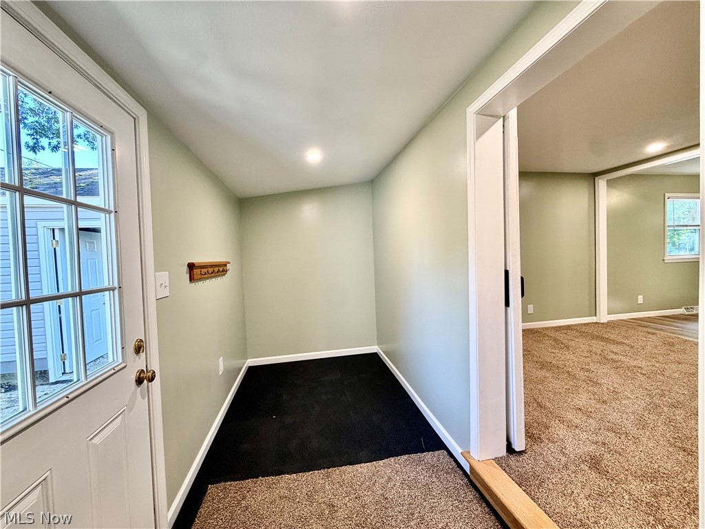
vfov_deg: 85.7
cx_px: 352
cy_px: 264
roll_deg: +2.2
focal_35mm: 14
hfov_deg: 102.1
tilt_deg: -2.1
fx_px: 285
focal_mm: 2.22
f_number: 2.2
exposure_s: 1/67
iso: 200
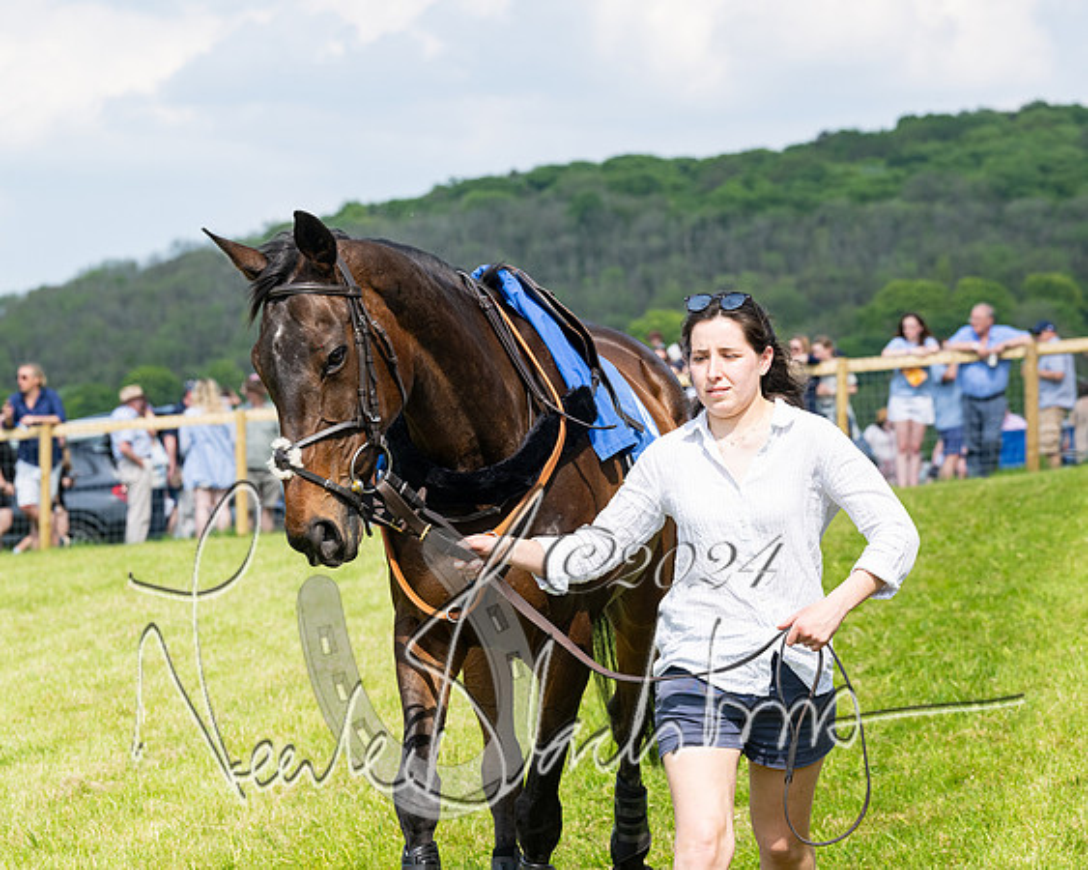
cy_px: 435
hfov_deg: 12.7
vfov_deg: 10.1
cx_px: 544
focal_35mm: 152
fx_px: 4896
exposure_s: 1/1000
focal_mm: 135
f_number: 8
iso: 400
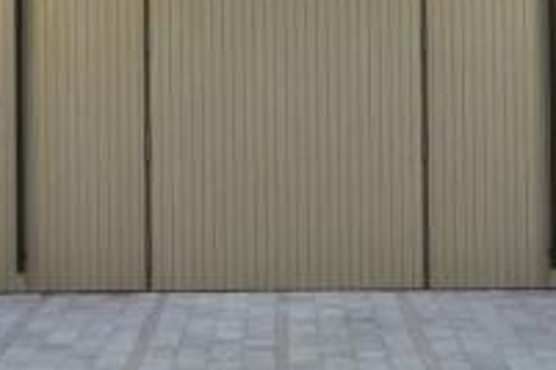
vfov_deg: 9.3
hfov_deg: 14.0
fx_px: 2270
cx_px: 271
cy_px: -25
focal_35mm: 147
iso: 800
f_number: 5.3
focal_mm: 44
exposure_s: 1/50
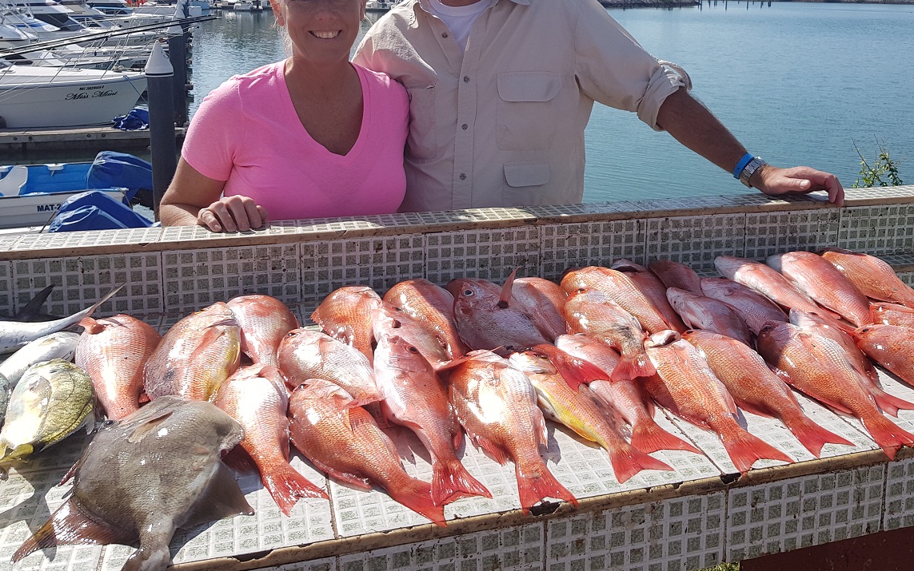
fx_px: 872
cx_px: 575
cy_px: 172
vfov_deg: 35.8
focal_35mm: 35
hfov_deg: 54.6
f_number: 1.7
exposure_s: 1/2720
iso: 40
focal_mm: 4.2
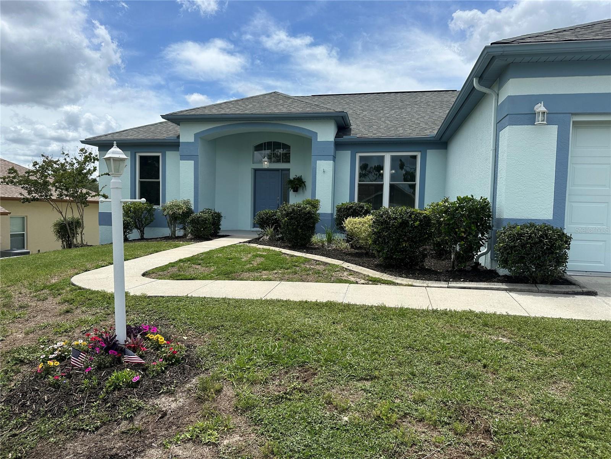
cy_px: 230
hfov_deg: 71.6
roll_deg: -1.7
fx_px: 424
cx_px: 306
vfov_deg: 56.8
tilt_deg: -3.5
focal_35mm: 24
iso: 80
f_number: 1.78
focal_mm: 6.86
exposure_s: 1/5525
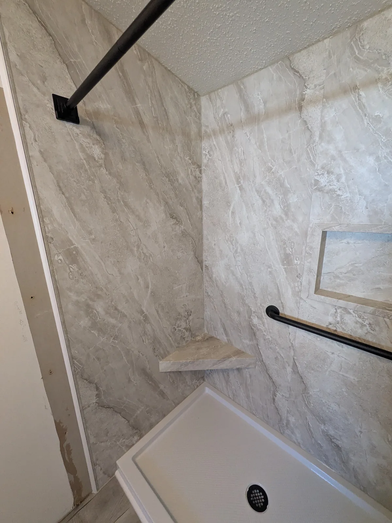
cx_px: 196
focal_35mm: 14
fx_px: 211
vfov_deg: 102.1
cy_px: 262
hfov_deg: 85.7
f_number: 2.2
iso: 729
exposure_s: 1/120
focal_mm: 1.83
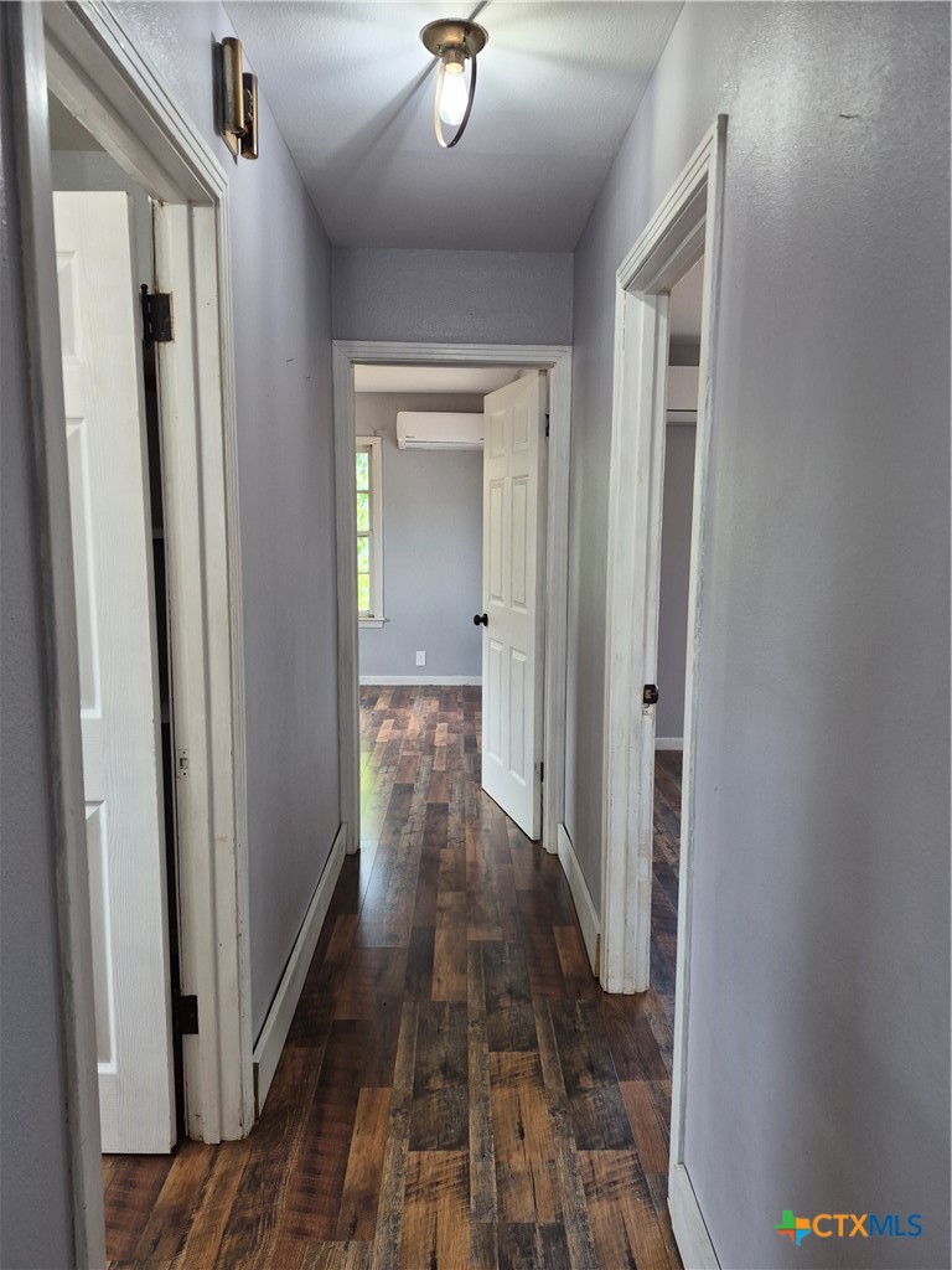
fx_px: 843
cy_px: 635
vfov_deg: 73.9
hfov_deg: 58.9
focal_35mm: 23
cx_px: 476
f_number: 1.8
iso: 250
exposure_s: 1/120
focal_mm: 5.4
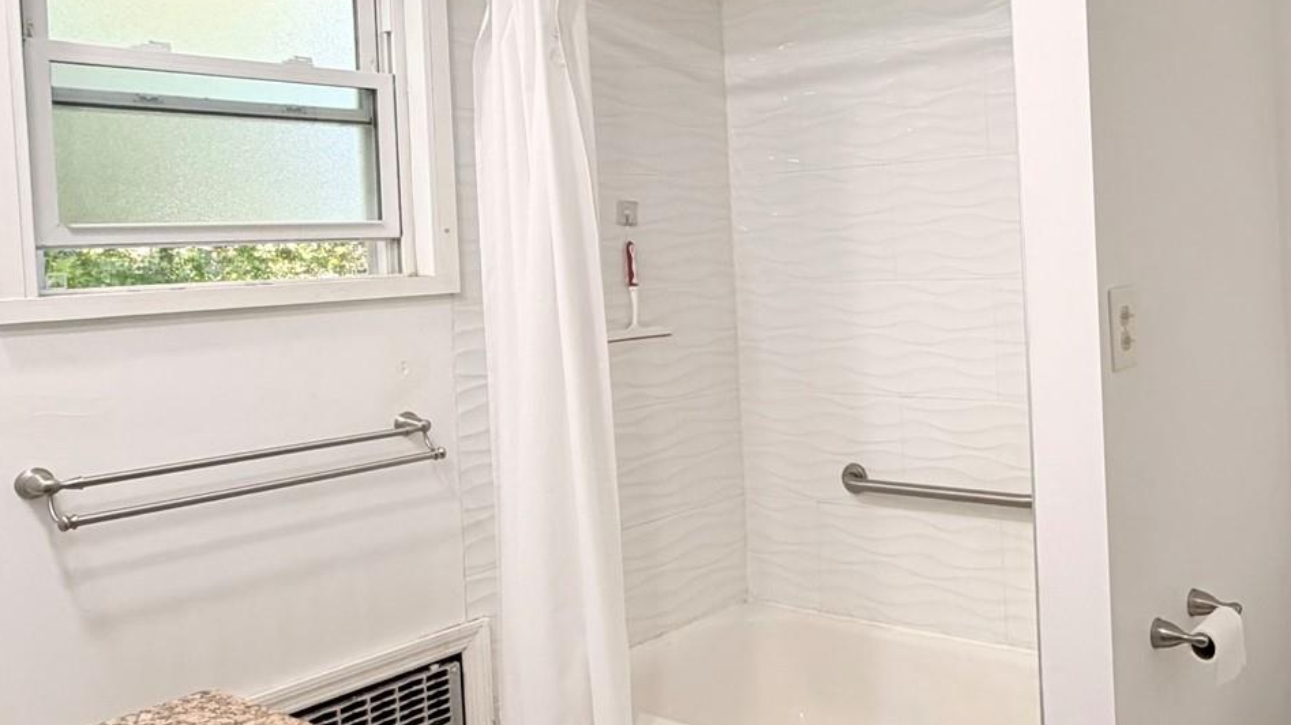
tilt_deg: -2.5
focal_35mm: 33
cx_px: 1061
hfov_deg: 54.7
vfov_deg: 35.3
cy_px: 248
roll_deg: +2.6
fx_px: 1129
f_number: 2.2
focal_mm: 2.22
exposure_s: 1/120
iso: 160
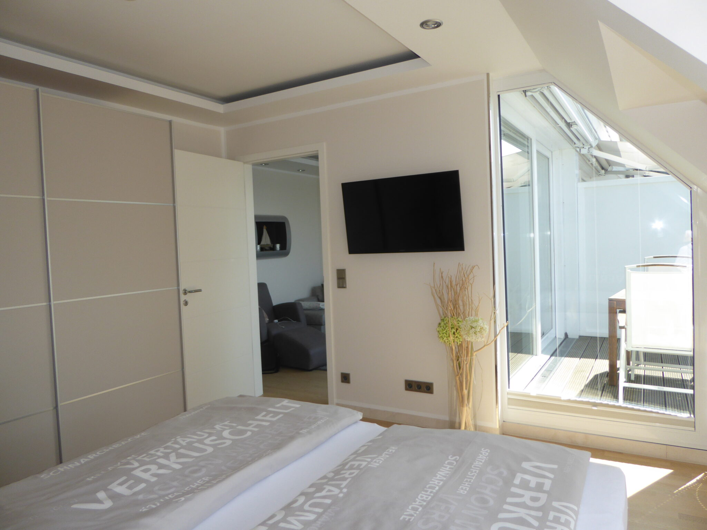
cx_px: 354
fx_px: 490
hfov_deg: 71.6
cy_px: 265
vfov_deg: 56.8
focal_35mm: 24
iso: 100
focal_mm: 4.3
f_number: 3.3
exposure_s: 1/320
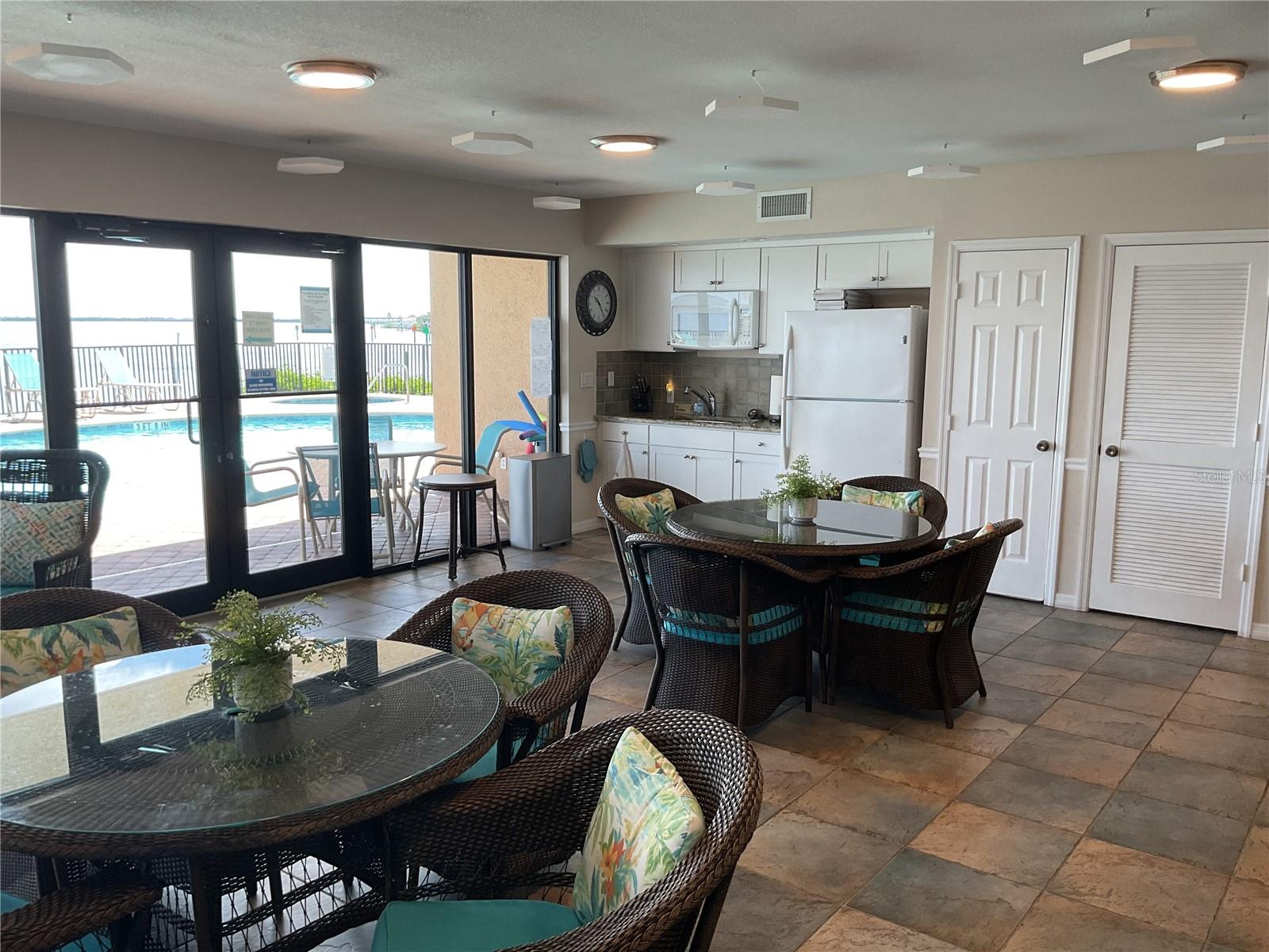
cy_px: 476
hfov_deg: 61.7
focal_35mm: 29
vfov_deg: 48.2
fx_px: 1063
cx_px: 634
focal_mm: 3
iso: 32
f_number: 1.8
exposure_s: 1/120
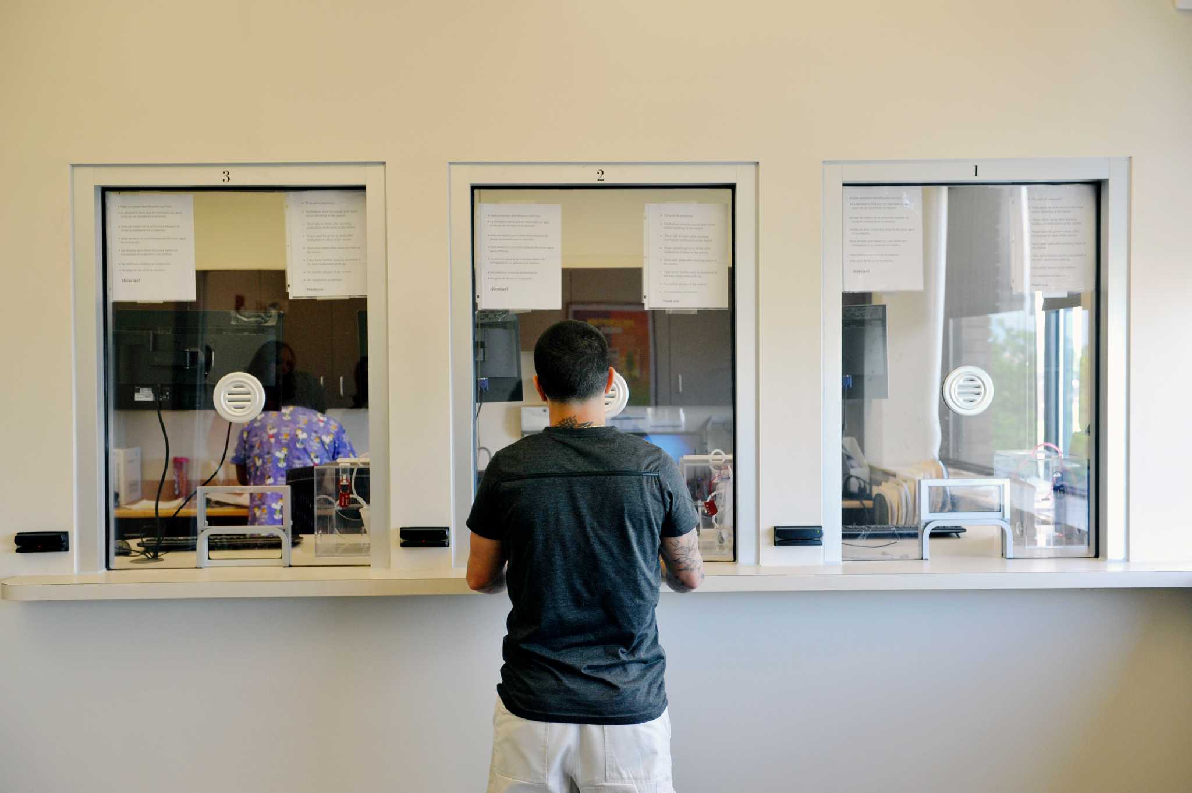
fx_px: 1158
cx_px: 596
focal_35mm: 35
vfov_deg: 37.8
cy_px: 396
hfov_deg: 54.5
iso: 1250
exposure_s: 1/200
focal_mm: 35
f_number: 4
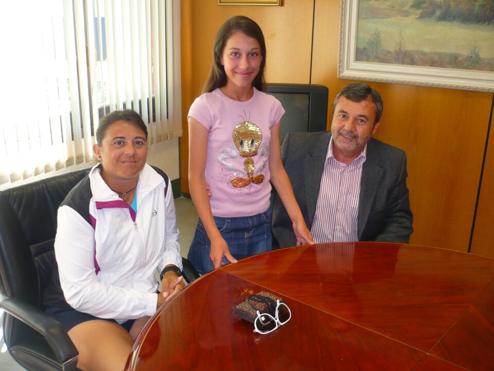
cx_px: 247
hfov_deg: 52.6
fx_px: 499
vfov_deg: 40.7
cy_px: 186
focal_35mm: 35
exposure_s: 1/30
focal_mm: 5.8
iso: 125
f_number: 2.8
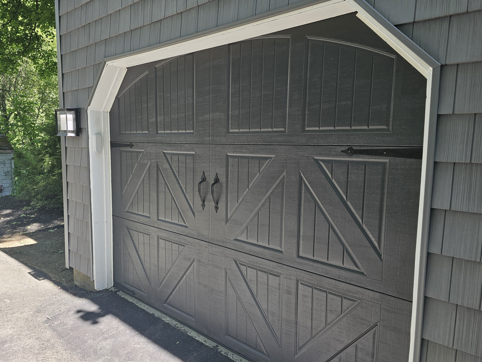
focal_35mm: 26
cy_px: 189
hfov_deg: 67.1
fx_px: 362
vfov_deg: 53.1
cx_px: 212
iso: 32
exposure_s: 1/180
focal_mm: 6.3
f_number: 1.7
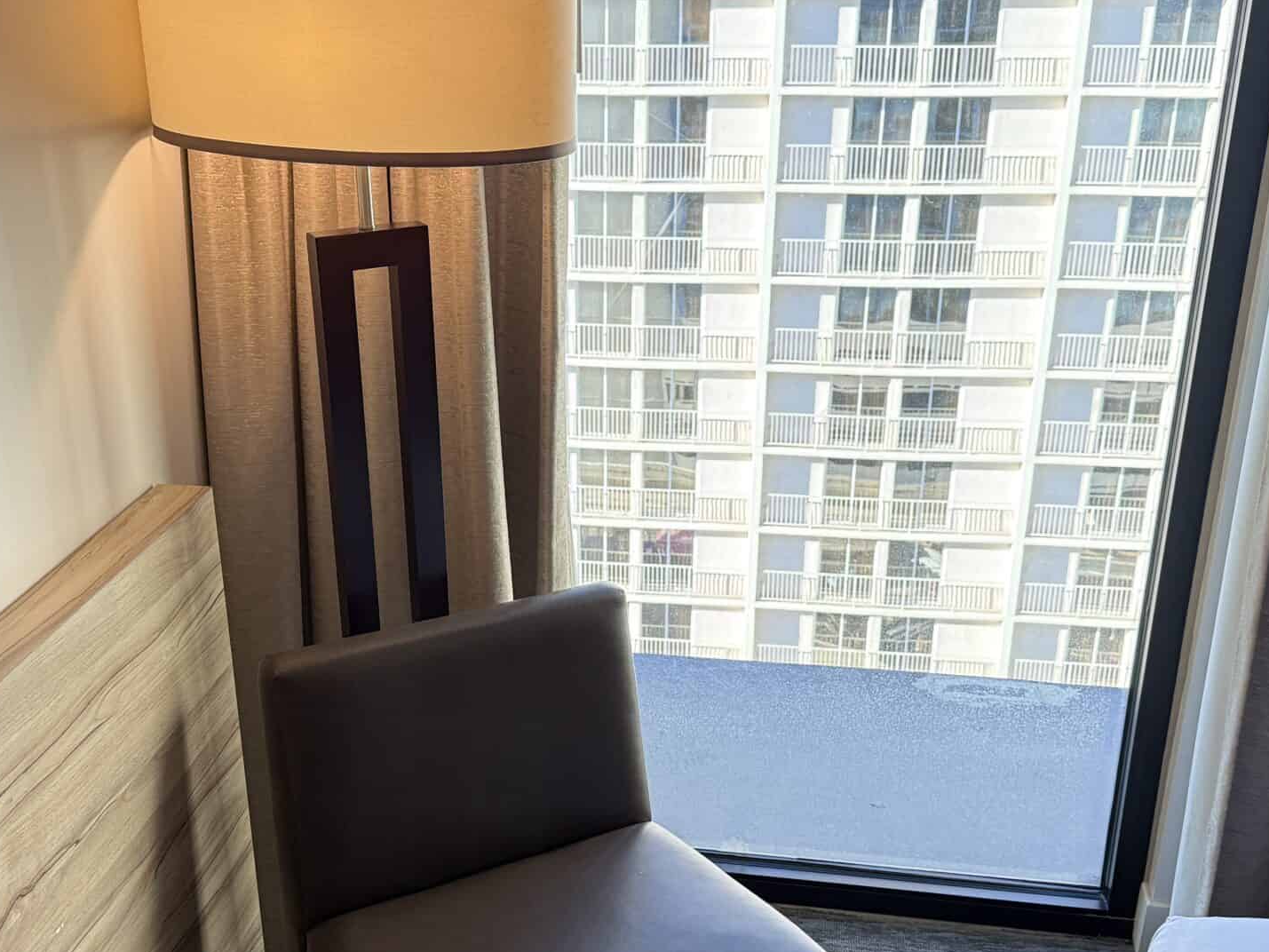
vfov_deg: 33.3
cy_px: 623
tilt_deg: -25.0
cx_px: 557
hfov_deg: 43.8
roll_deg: +0.0
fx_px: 1576
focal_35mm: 43
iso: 250
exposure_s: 1/120
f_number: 1.78
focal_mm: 6.76
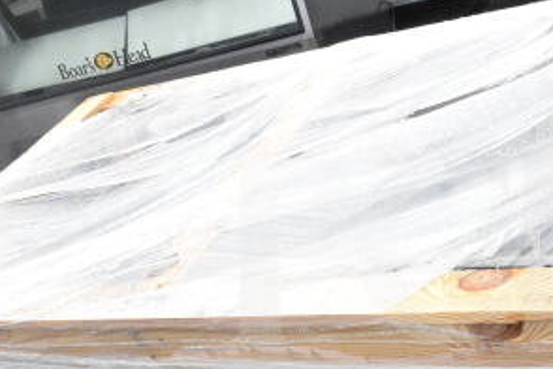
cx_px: 401
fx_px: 860
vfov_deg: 23.8
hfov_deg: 35.0
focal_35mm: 56
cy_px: 300
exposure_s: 1/400
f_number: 10
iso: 1600
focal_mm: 18
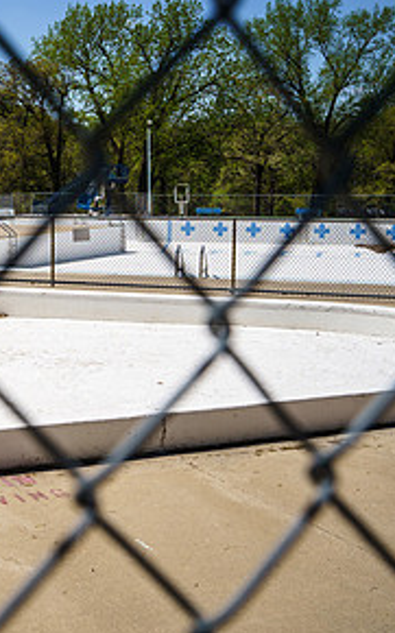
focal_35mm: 51
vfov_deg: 39.2
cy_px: 248
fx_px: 883
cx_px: -98
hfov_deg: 22.8
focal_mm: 25.1
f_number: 5.6
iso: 200
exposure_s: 1/2000
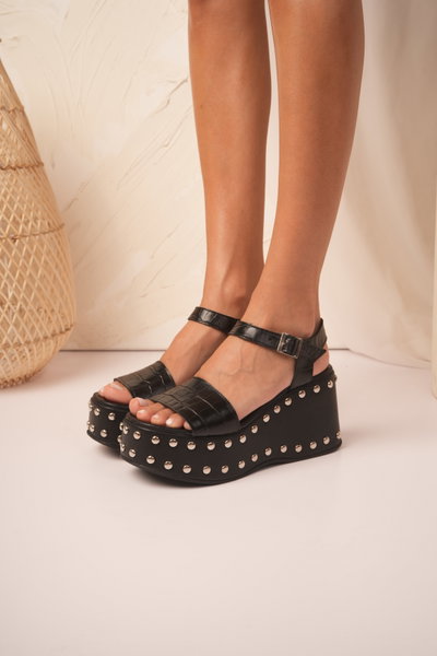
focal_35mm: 50
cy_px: 328
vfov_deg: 39.6
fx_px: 910
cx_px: 218
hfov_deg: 27.0
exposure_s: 1/125
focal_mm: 50
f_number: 9
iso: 400
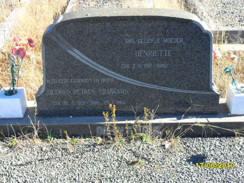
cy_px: 92
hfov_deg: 36.8
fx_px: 367
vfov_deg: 28.1
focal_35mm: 52
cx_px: 122
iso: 100
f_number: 5
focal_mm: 9.3
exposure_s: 1/90
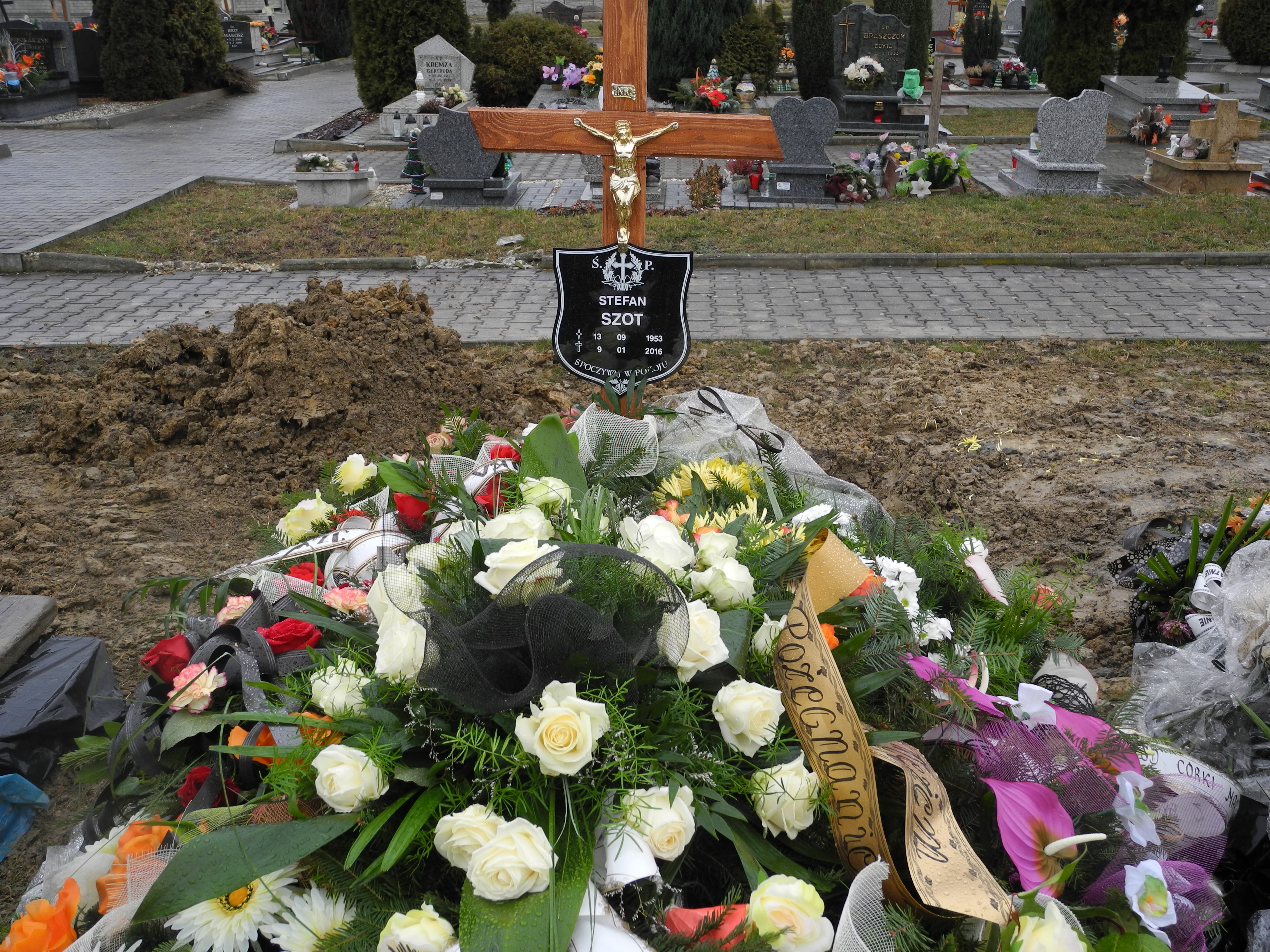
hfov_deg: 49.0
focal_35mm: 38
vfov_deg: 37.7
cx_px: 635
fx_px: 1394
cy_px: 476
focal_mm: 8.1
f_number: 3.2
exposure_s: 1/125
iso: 100
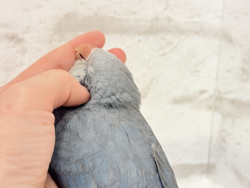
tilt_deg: -10.7
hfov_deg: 36.8
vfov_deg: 28.0
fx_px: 376
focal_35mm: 52
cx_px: 125
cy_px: 94
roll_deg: -2.6
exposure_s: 1/50
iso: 64
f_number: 1.6
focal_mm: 5.96
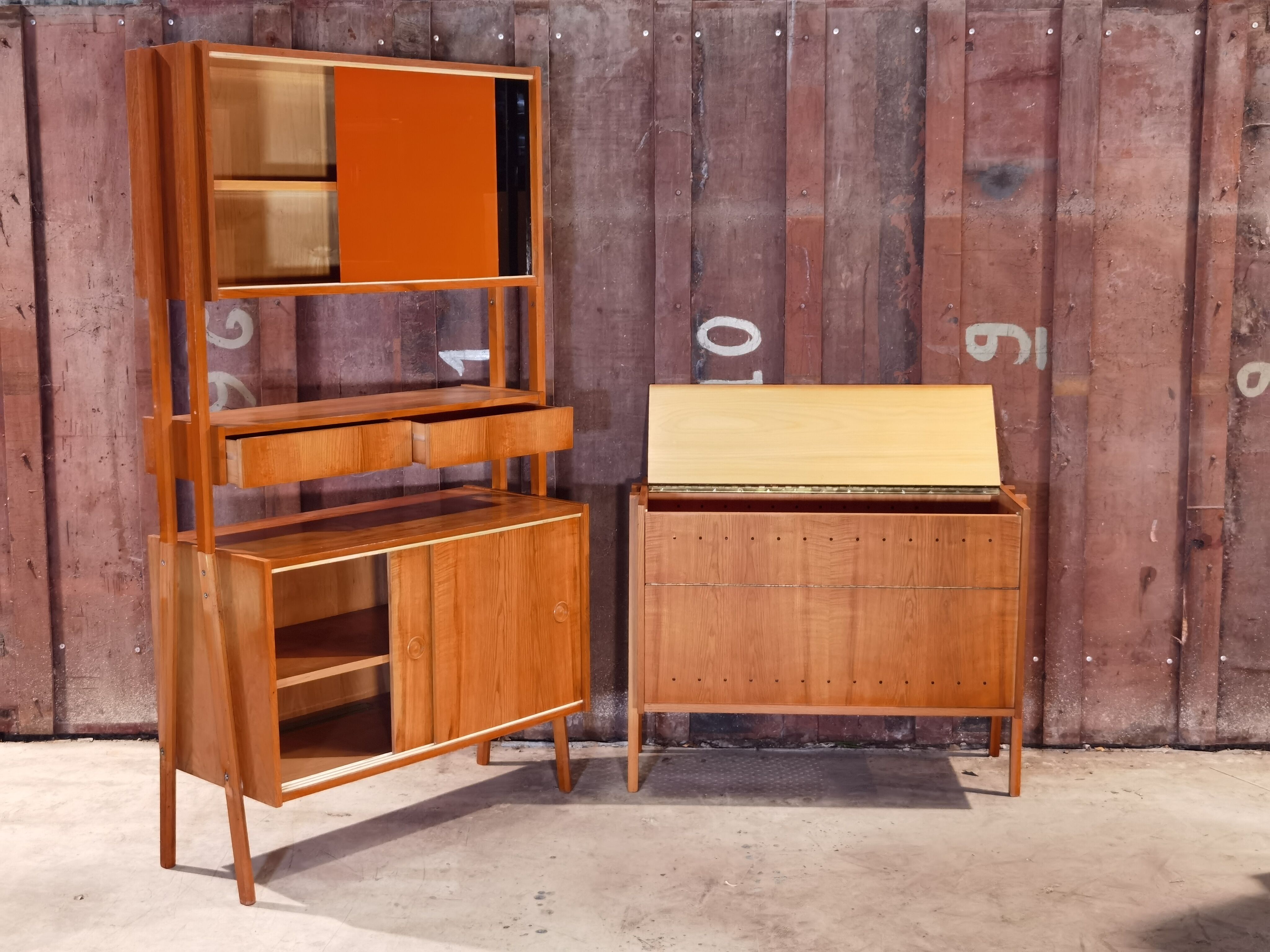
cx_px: 635
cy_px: 476
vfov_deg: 32.9
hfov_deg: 42.9
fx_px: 1614
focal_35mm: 44
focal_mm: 6.71
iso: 320
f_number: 1.9
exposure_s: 1/33.3
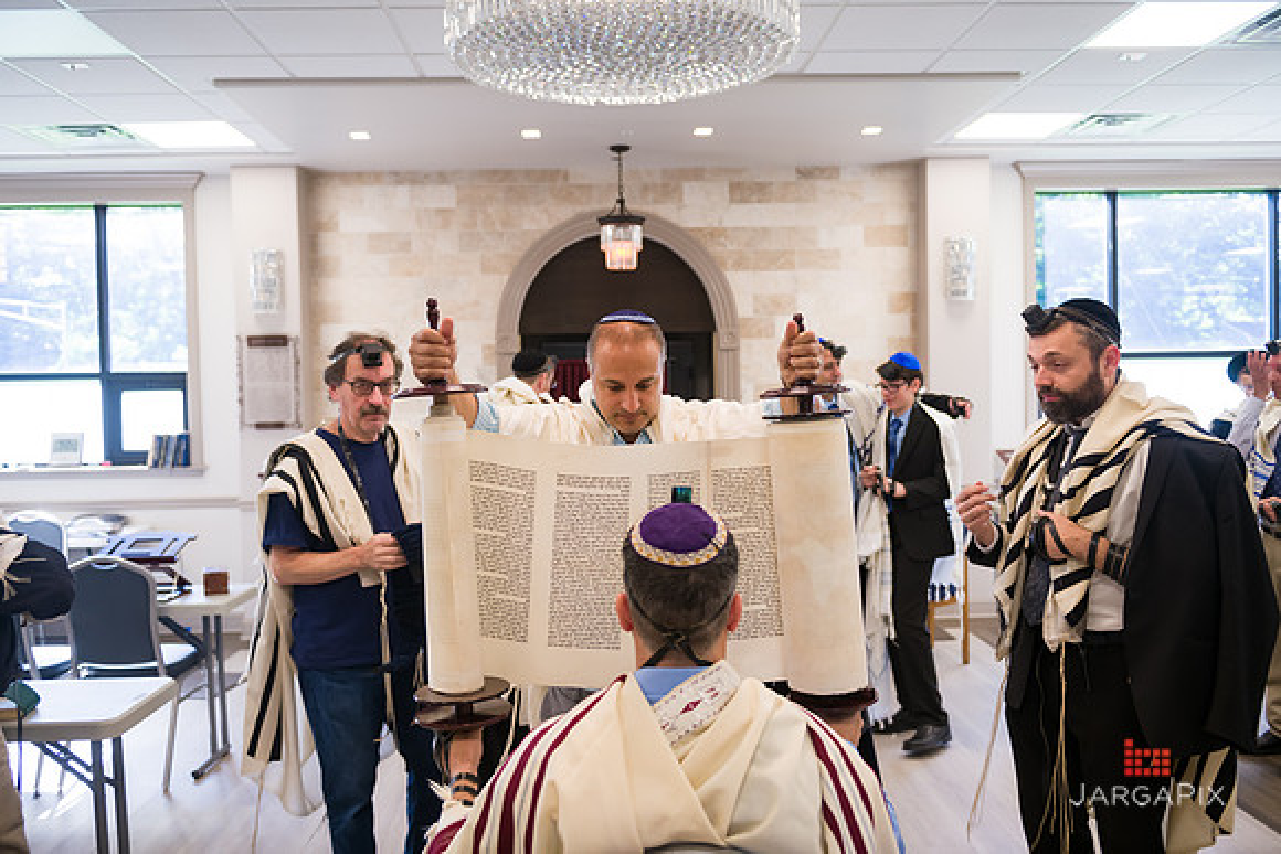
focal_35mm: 32
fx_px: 1139
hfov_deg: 58.7
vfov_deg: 41.1
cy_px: 427
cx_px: 640
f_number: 3.2
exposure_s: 1/125
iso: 400
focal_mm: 32
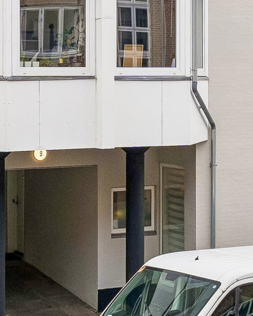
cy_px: 28
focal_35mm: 109
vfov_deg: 17.4
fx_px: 1018
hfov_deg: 14.1
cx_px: 91
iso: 500
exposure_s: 1/160
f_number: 8
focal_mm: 19.5
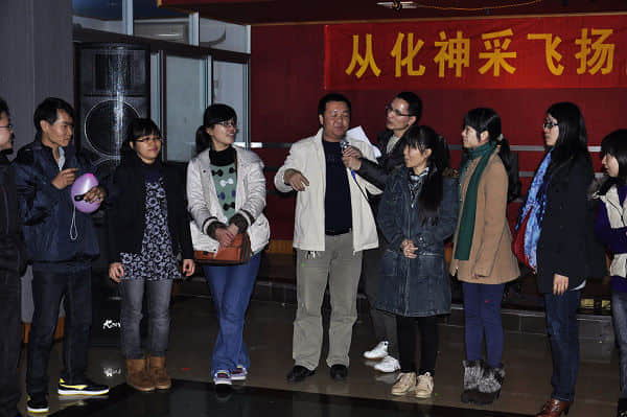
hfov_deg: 35.1
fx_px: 992
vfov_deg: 23.7
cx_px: 314
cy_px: 208
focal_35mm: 57
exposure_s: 1/40
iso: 400
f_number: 4.5
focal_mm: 38
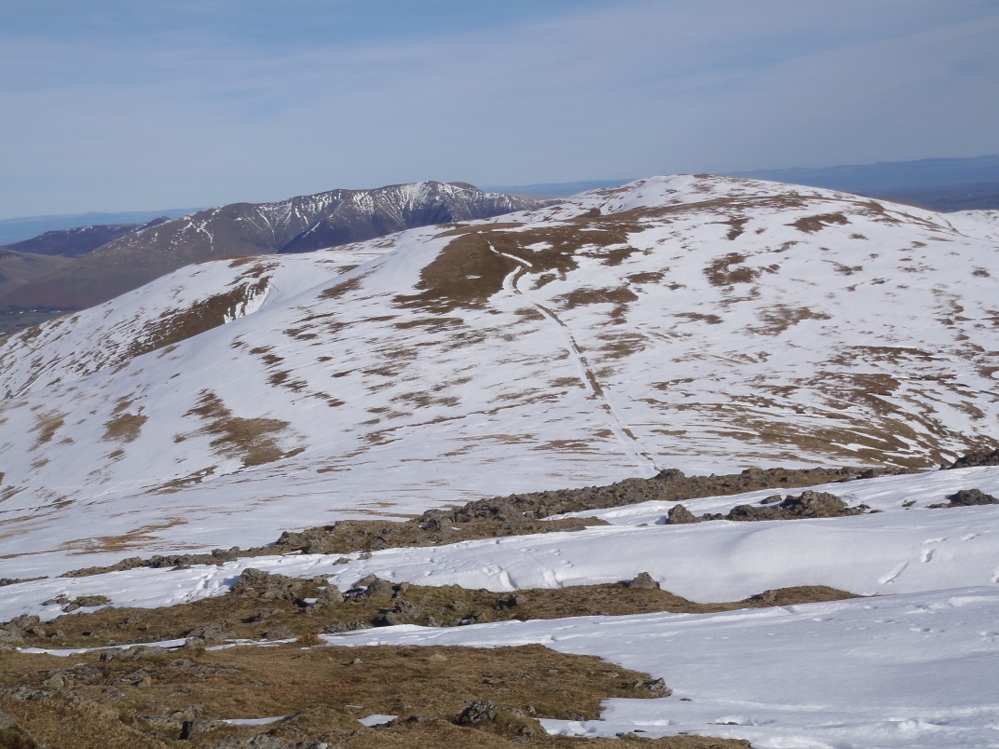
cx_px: 500
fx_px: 1414
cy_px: 374
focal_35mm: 49
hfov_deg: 38.9
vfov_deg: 29.7
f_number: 7.1
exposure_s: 1/500
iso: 80
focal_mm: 8.89
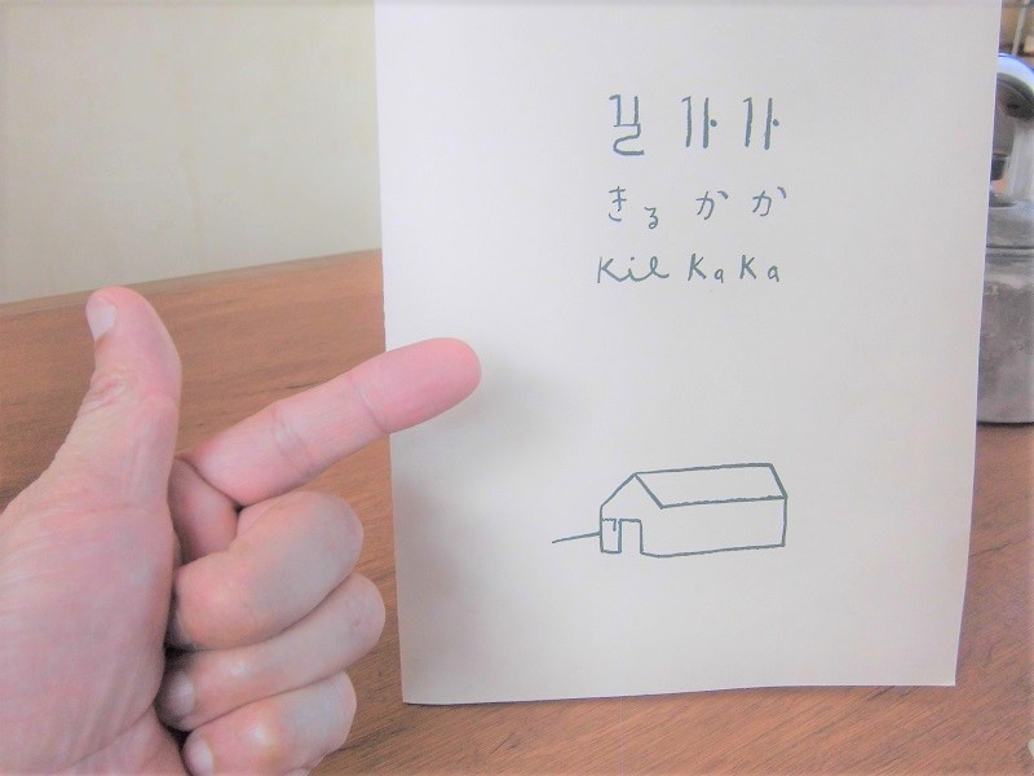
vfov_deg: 53.1
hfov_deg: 67.3
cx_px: 517
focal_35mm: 26
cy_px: 388
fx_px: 777
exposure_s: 1/100
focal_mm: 4.7
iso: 100
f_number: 2.8
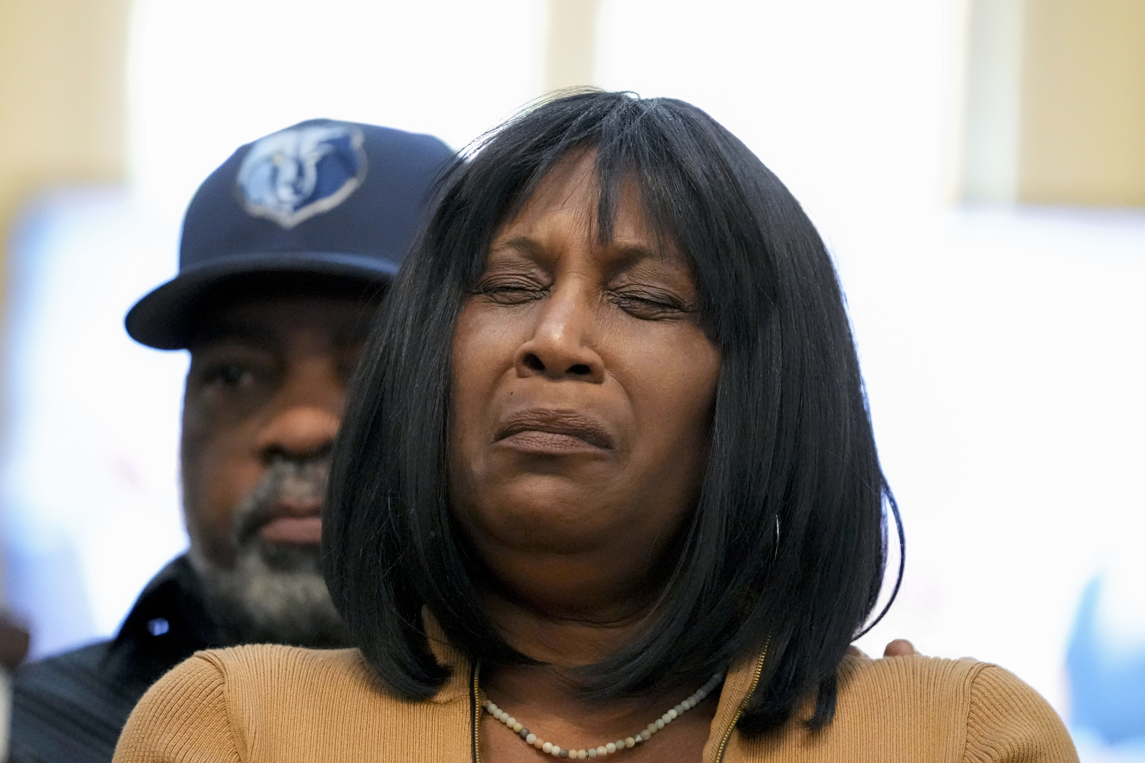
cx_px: 572
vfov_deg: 4.6
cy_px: 382
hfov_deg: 6.9
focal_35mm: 300
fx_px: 9541
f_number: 2.8
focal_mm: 200
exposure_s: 1/320
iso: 12800
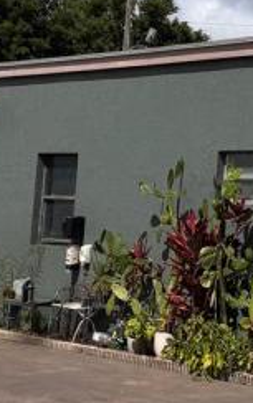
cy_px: 86
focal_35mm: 100
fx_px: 1101
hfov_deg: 12.6
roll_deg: -2.7
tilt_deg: +6.1
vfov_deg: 20.6
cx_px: 346
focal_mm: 6.76
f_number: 1.78
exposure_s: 1/7937
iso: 80
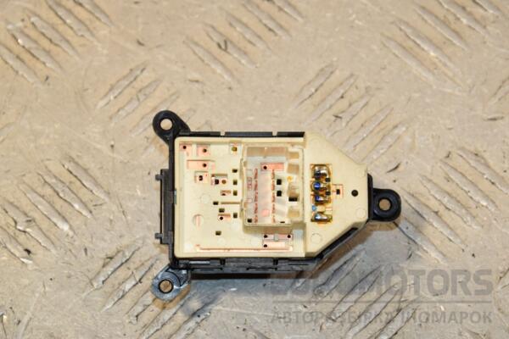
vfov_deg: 8.7
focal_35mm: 158
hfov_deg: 13.0
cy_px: 170
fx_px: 2227
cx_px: 254
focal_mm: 105
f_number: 10
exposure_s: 1/200
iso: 800
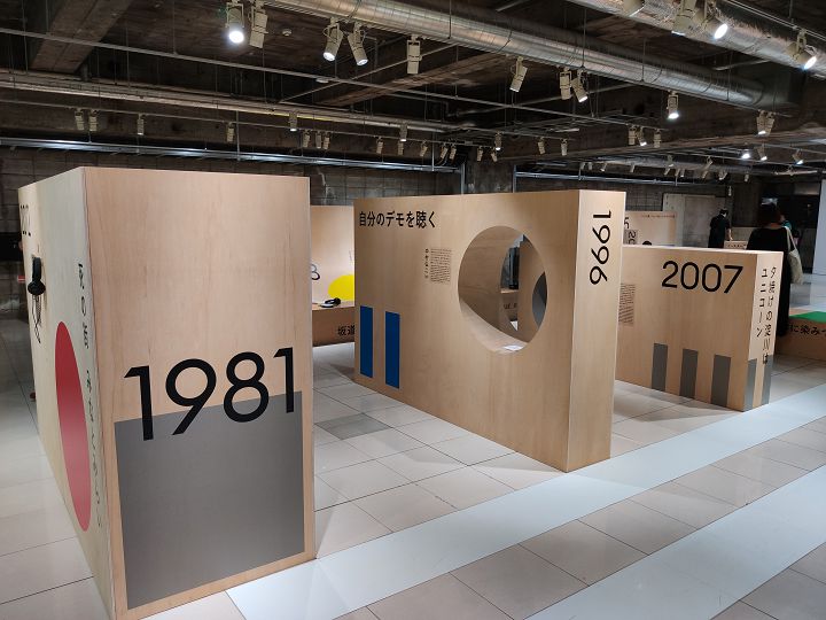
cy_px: 310
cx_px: 413
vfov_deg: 51.4
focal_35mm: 27
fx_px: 644
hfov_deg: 65.3
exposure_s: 1/120
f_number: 1.75
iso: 580
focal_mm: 4.75
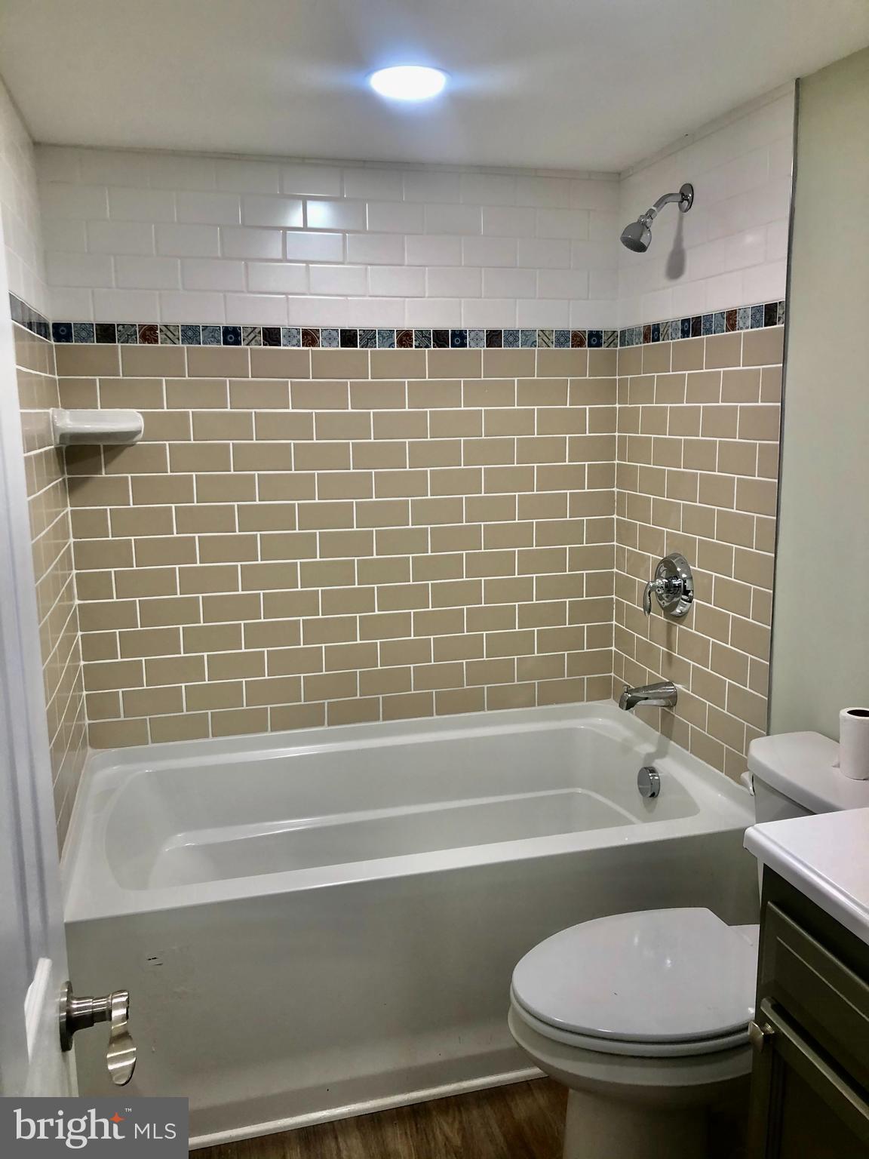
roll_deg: +0.5
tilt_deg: -10.4
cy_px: 580
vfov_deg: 63.4
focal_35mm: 28
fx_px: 937
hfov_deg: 49.7
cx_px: 434
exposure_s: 1/30
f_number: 1.8
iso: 25
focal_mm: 4
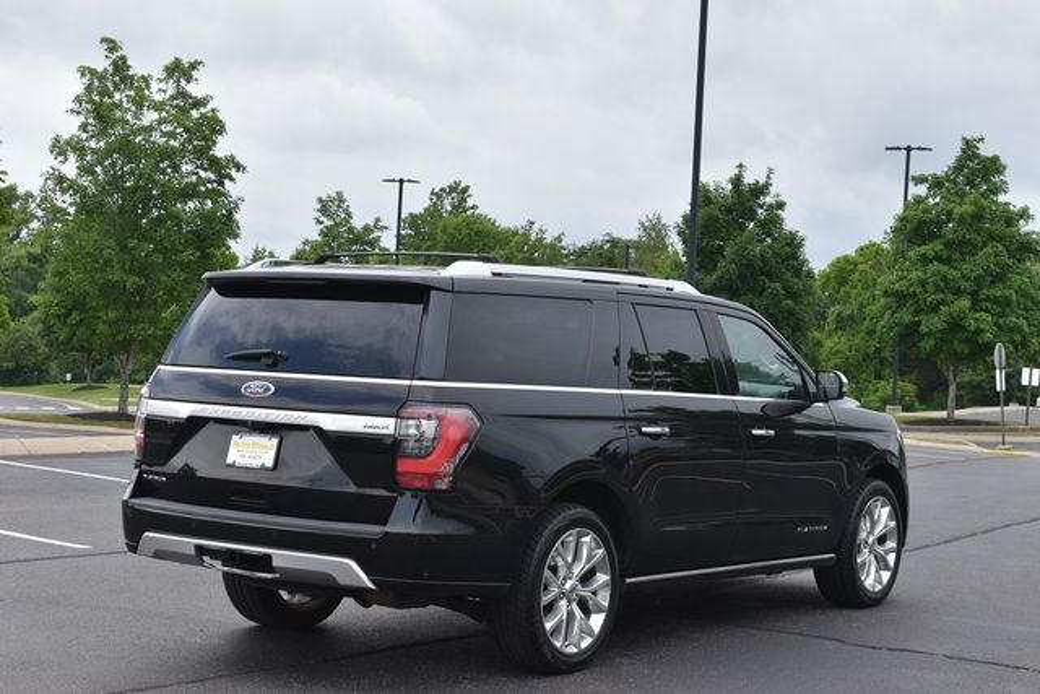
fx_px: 1734
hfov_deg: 33.4
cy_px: 347
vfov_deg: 22.6
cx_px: 520
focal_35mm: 60
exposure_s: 1/250
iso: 180
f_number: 8
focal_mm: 40
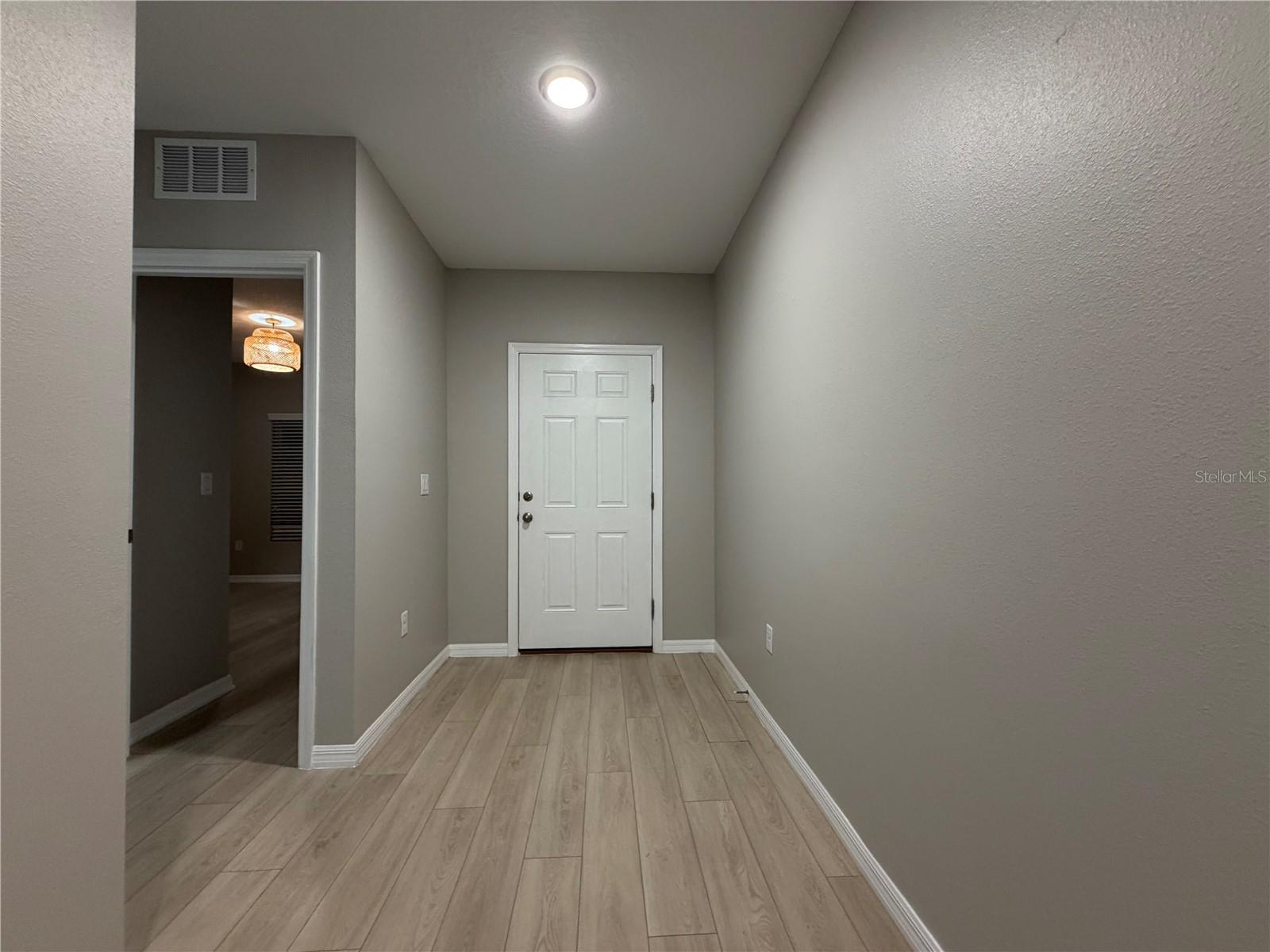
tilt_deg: +1.4
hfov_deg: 102.1
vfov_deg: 85.7
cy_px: 476
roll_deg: -0.5
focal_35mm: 14
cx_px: 635
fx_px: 514
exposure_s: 1/60
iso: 250
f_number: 2.2
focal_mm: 2.22
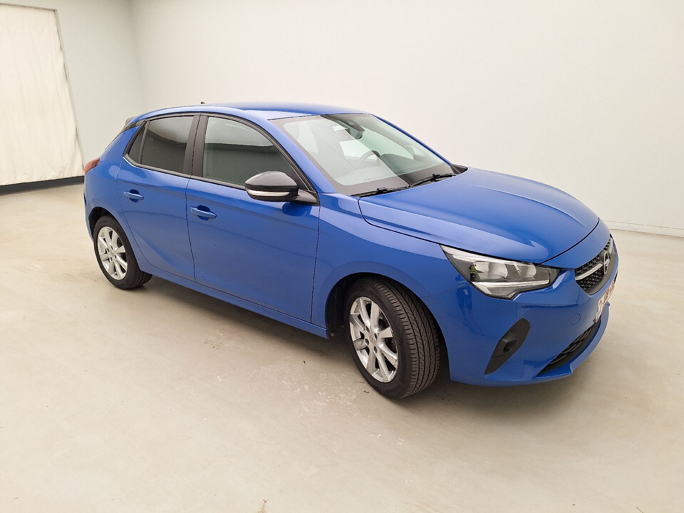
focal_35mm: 23
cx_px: 342
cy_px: 256
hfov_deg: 73.9
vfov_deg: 58.9
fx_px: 454
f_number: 1.8
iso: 50
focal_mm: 5.54
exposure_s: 1/100
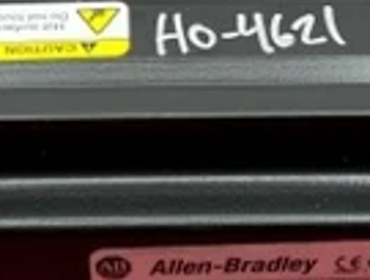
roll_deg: +0.1
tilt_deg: -39.3
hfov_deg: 13.7
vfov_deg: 10.2
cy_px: -65
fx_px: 1543
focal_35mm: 144
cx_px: 175
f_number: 1.6
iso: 32
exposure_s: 1/421
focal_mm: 4.2
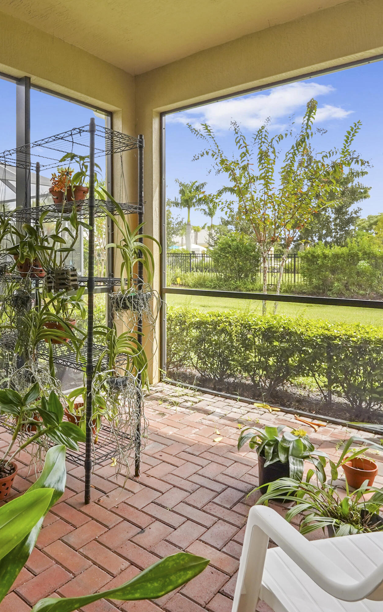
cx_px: 79
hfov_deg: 50.0
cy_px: 307
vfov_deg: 77.2
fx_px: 384
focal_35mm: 23
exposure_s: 1/60
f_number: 9
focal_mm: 10
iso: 400
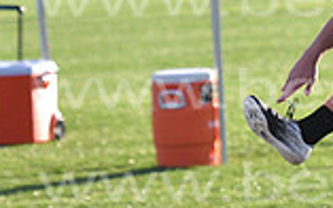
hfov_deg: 3.0
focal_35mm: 691
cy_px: 48
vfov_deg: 1.9
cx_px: 520
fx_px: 6269
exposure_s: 1/8000
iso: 1250
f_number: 4
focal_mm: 122
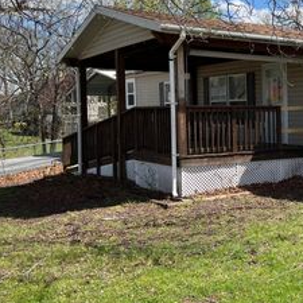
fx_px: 505
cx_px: 290
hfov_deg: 31.4
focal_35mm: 51
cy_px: 138
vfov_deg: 33.4
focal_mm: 5.7
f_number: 1.5
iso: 50
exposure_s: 1/2762
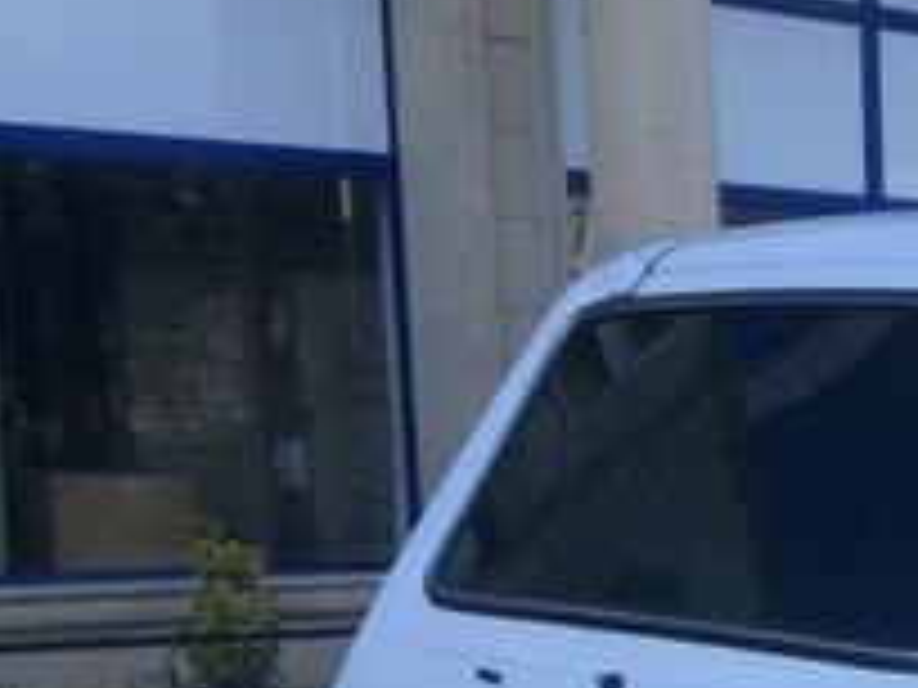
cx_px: 1404
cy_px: 897
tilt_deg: -12.1
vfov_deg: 15.0
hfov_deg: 18.4
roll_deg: -0.1
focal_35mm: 94
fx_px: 2493
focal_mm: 4.15
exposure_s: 1/161
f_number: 2.2
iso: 32
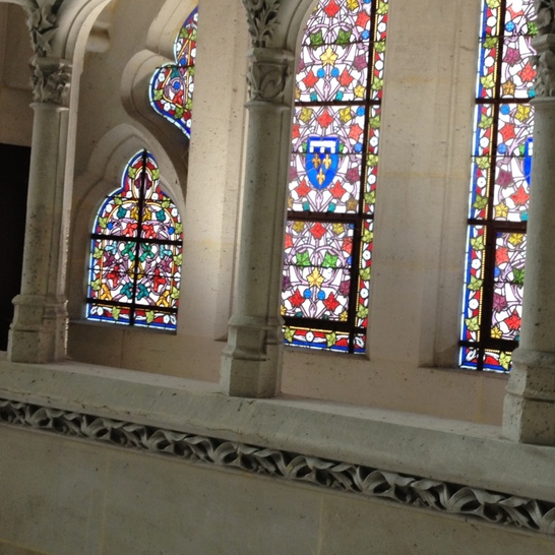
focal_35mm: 68
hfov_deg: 25.0
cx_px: 434
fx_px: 1233
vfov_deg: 25.3
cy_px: 219
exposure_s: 1/25
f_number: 2.4
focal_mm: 4.28
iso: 64
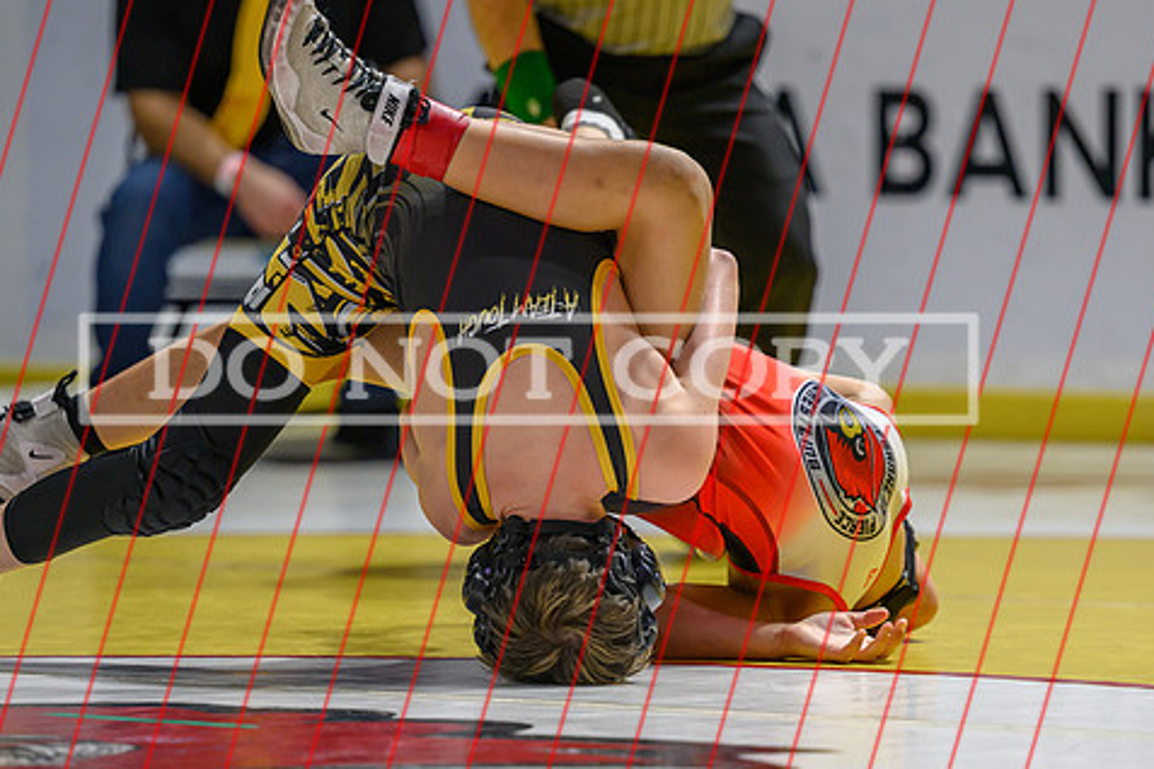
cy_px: 546
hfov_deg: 7.5
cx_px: 661
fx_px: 8815
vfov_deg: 5.0
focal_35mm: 275
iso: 1100
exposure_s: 1/800
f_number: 2.8
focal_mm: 165
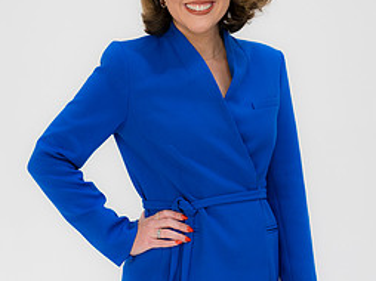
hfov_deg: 17.0
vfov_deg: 12.7
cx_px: 192
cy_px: 170
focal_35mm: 116
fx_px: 1259
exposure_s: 1/125
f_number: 3.2
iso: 500
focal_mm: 68
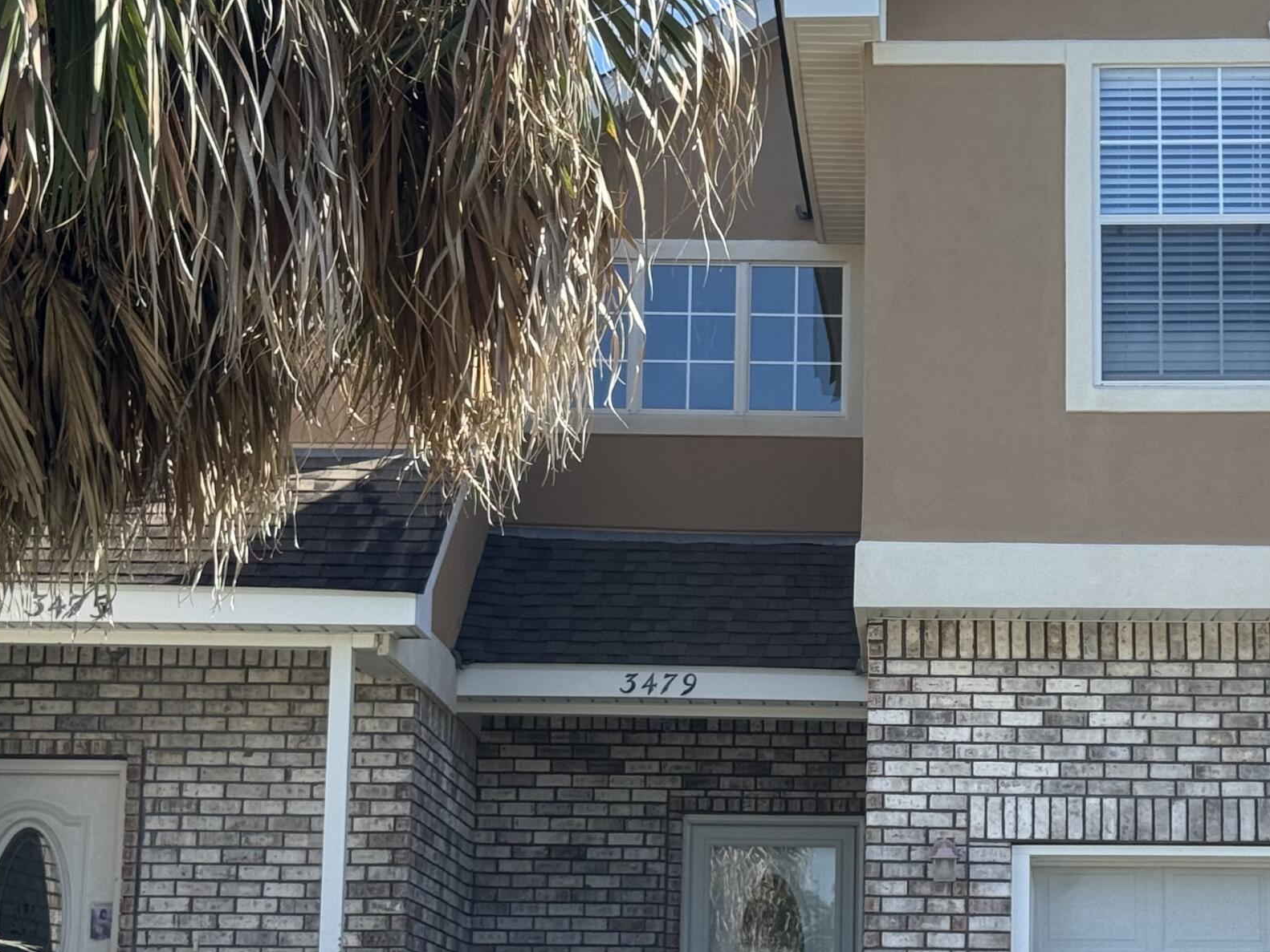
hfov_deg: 21.4
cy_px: 606
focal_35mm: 91
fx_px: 3339
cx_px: 900
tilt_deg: +8.4
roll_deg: -0.9
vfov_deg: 16.2
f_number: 1.78
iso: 64
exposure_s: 1/1490
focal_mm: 6.76
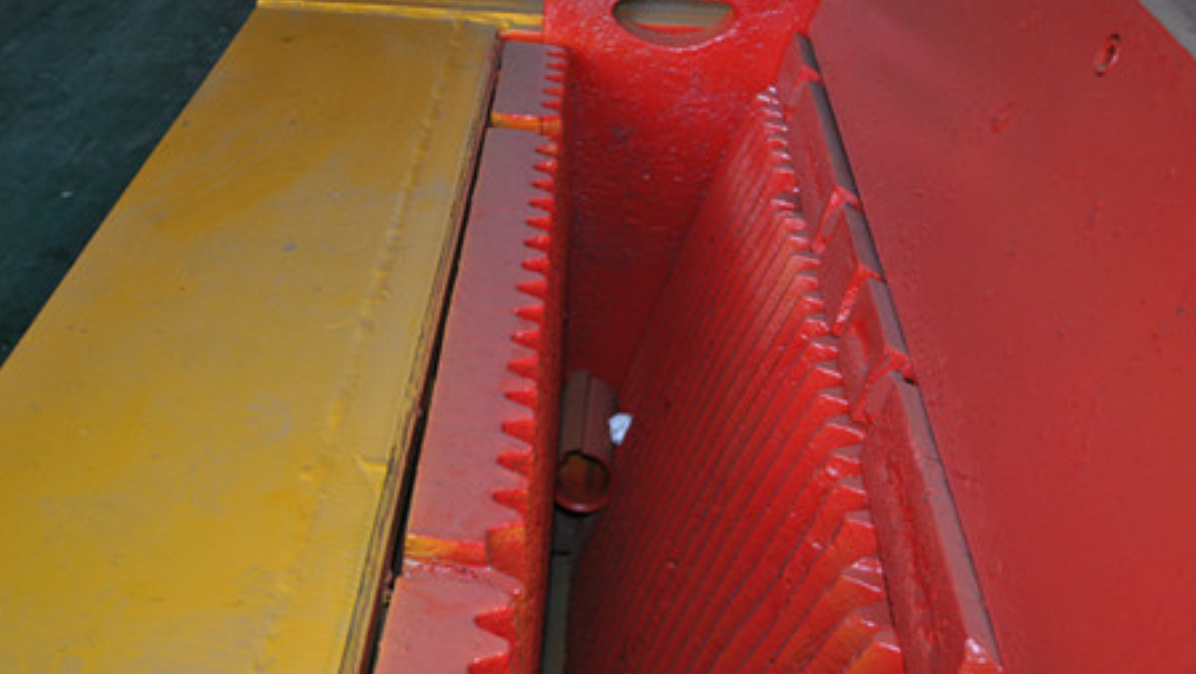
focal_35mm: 42
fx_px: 1333
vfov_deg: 28.2
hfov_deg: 48.3
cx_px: 583
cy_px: 437
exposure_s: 1/60
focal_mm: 24
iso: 200
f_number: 4
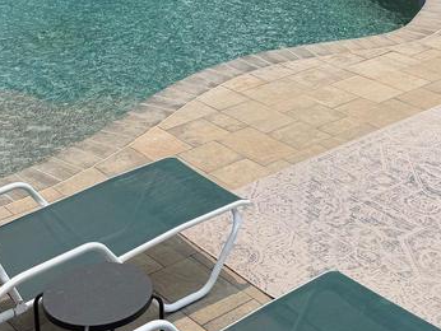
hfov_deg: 27.4
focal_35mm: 71
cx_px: 217
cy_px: -123
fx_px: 905
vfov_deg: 18.9
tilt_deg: -9.1
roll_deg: +1.7
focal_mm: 6.76
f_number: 1.78
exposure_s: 1/4673
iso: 80
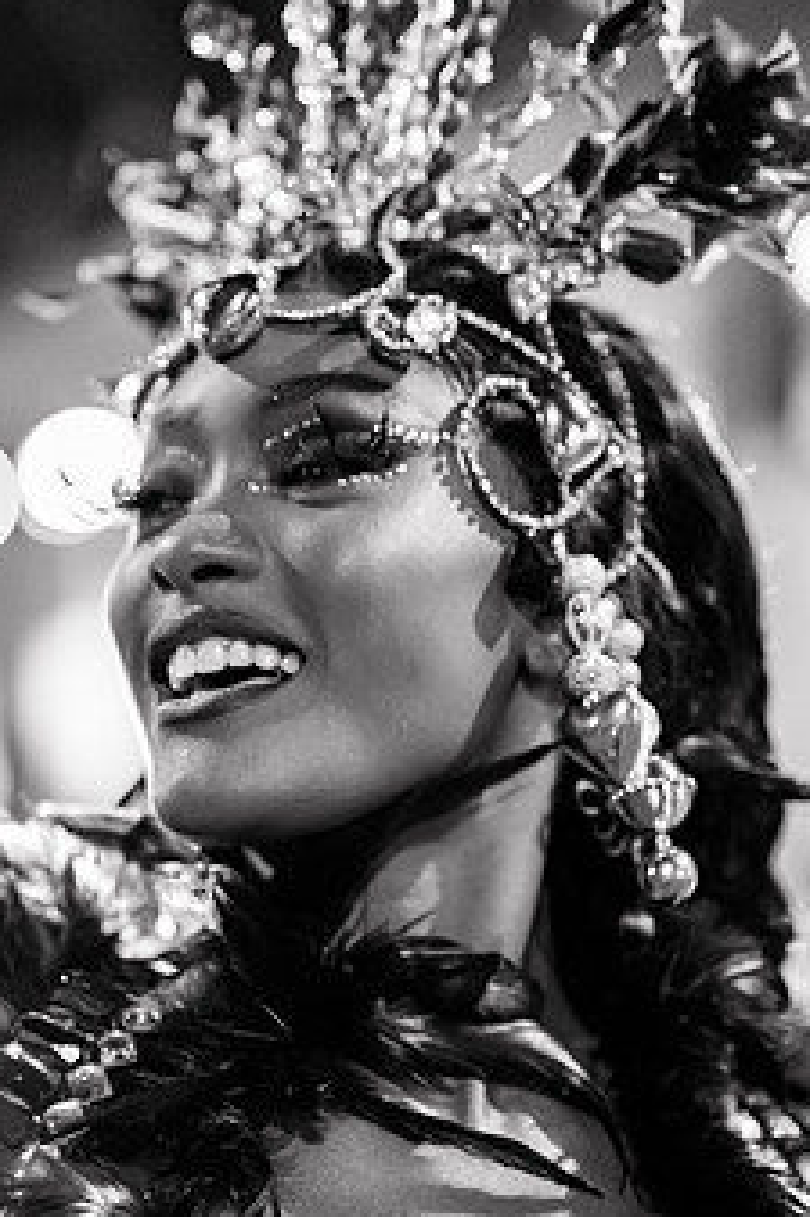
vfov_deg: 20.4
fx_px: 3378
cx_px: 432
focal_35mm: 100
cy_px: 699
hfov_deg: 13.7
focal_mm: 50
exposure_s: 1/320
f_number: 1.2
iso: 2000
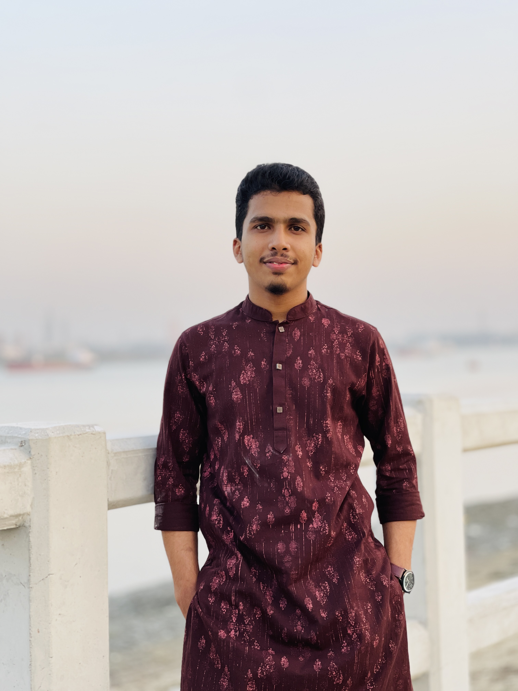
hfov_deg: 22.9
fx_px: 1277
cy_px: 346
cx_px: 259
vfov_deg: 30.3
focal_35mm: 64
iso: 40
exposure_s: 1/121
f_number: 2.2
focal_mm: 7.5
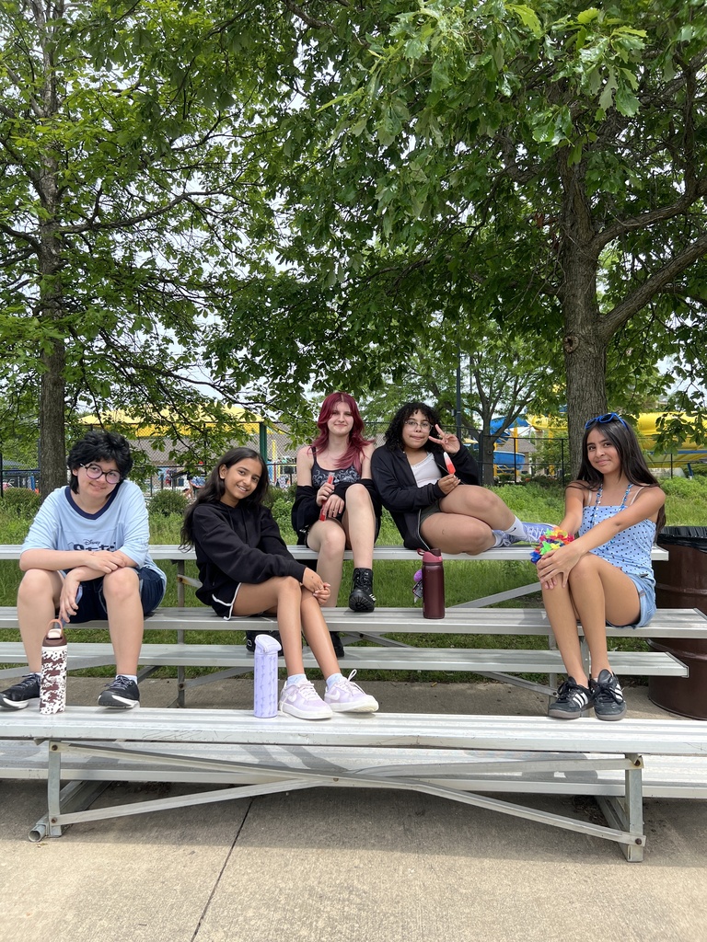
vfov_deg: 67.3
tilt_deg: +1.4
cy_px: 471
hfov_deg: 53.1
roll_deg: +1.3
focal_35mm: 26
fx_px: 708
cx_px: 354
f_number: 1.5
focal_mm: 5.7
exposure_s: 1/2083
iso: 50
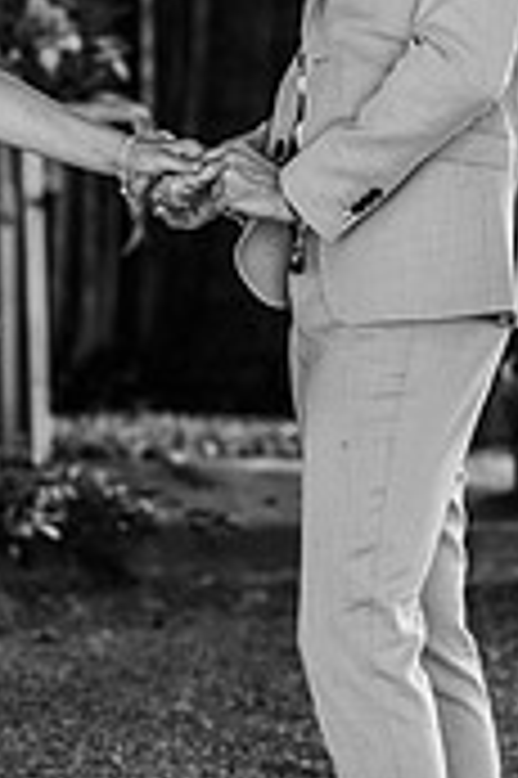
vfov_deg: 9.3
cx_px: 70
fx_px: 4779
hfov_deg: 6.2
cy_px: 337
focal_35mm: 221
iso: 450
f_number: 2.2
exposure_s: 1/200
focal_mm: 85
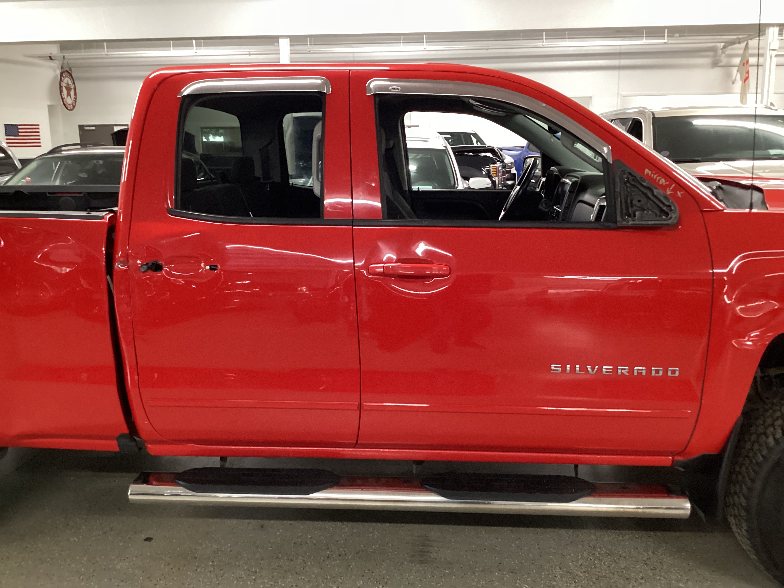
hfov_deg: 58.4
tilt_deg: -14.9
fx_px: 702
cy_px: 294
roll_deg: +0.2
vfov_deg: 45.4
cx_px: 392
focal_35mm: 31
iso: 320
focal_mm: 3.3
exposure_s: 1/30
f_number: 2.4
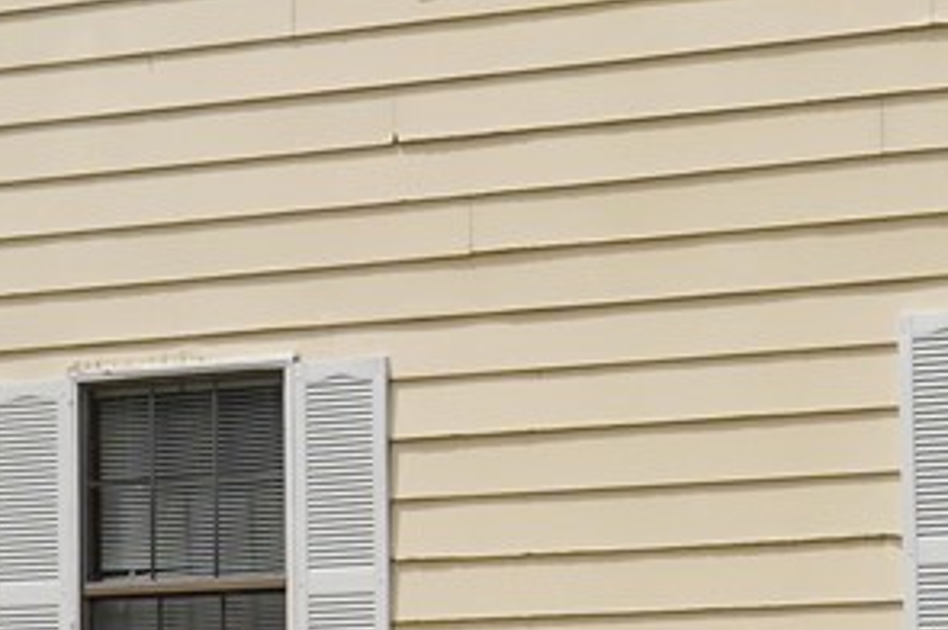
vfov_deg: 6.0
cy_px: 43
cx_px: -135
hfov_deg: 8.9
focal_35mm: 228
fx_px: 5997
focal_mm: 22
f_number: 6.3
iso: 100
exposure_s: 1/640
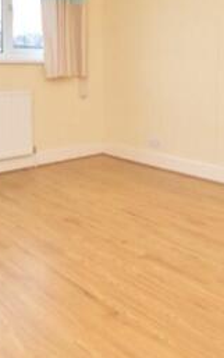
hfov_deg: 32.8
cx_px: 123
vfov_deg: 47.7
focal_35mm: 39
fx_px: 380
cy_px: 75
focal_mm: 10
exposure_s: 1/250
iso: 400
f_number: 3.5
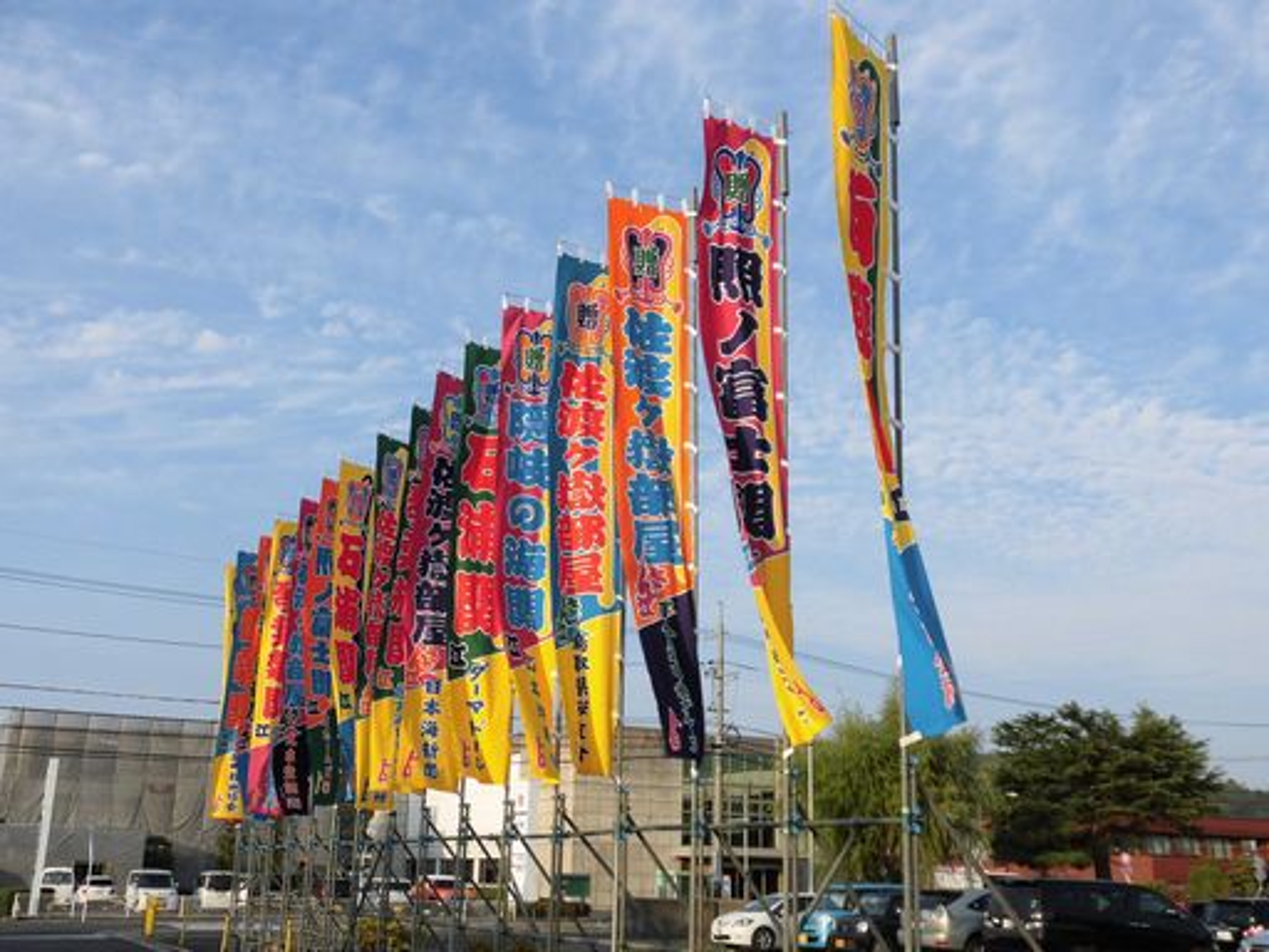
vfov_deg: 37.7
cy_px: 476
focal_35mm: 38
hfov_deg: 49.0
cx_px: 634
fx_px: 1393
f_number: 3.7
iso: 100
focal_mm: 6.77
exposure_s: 1/800
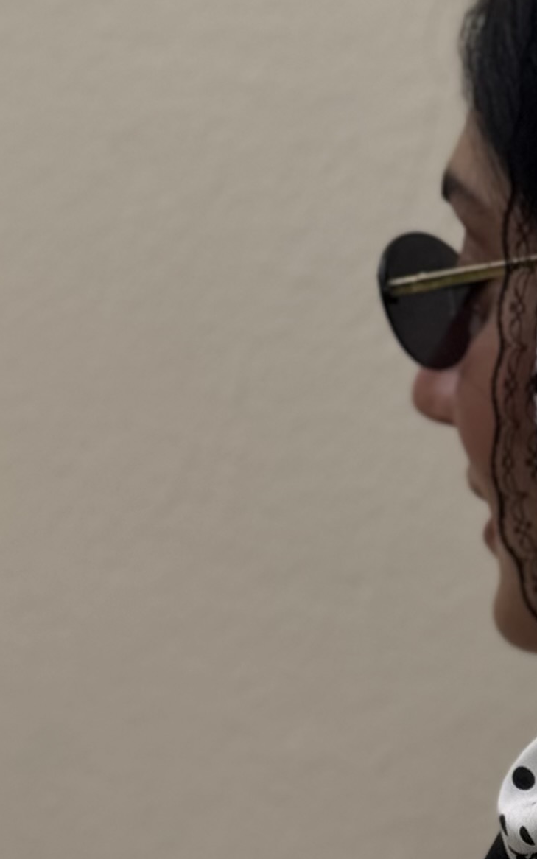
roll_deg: -1.6
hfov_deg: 7.3
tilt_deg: -6.8
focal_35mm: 176
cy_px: 842
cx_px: 847
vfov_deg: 11.8
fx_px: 4120
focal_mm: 6.76
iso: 64
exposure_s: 1/4310
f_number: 1.78
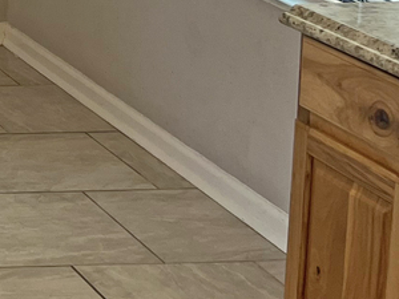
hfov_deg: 12.7
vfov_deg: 11.2
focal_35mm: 125
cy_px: -201
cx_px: -520
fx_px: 1441
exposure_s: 1/120
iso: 80
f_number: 1.6
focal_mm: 5.1
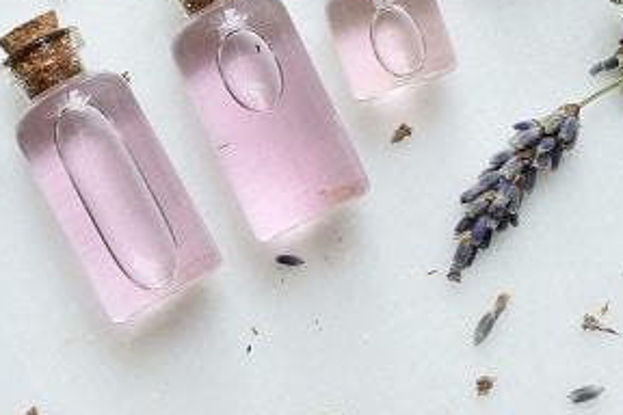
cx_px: 195
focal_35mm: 125
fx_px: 2163
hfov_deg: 16.3
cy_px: 54
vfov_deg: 10.9
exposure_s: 1/5
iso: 100
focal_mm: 40
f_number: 8
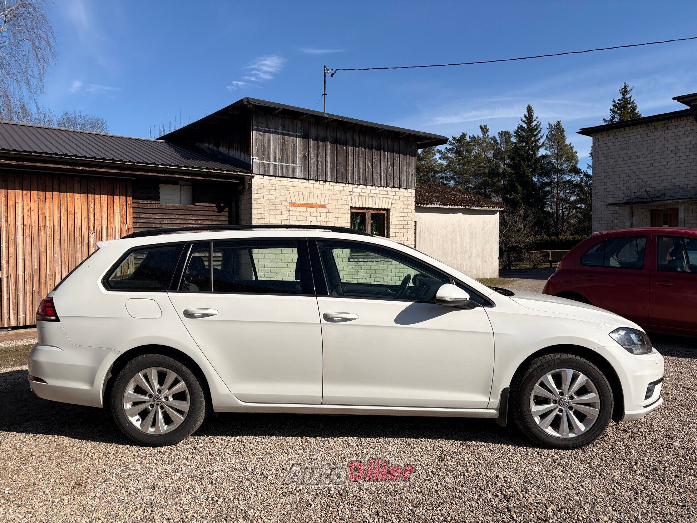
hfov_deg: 67.3
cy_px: 262
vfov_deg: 53.1
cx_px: 348
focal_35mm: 26
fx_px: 524
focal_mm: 5.96
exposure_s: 1/6329
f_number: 1.6
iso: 50
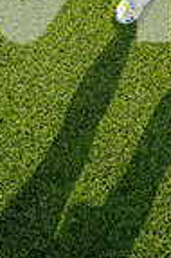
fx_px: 786
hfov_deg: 12.2
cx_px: 202
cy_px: -139
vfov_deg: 16.7
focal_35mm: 110
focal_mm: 35
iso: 320
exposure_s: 1/250
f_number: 10
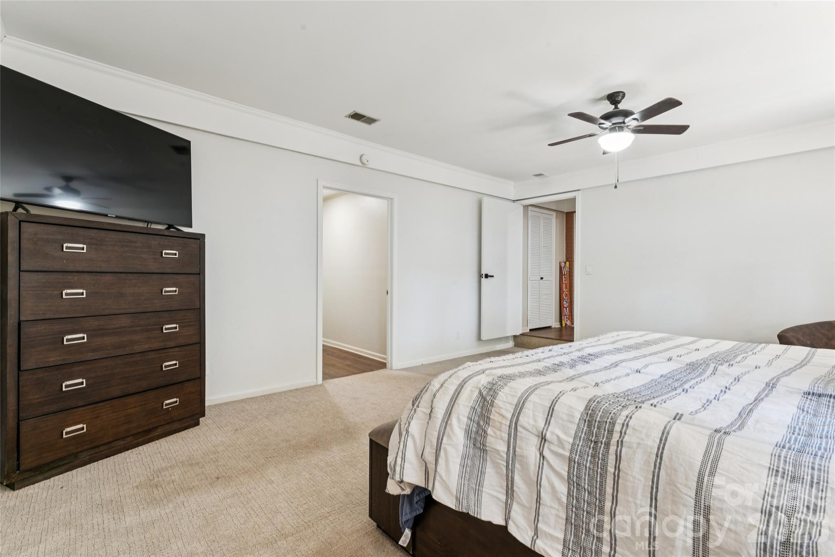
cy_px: 278
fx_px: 383
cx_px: 418
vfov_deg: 72.0
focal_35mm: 16
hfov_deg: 95.0
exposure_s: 2
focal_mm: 16.5
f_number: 13
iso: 100
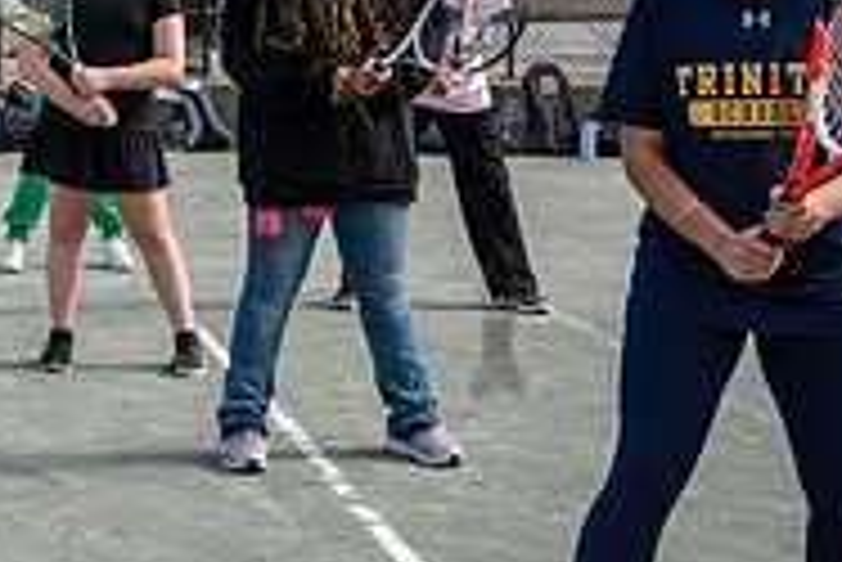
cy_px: 101
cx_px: -86
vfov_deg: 13.1
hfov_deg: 18.8
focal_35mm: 104
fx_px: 2434
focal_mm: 31
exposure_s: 1/400
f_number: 4.5
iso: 100
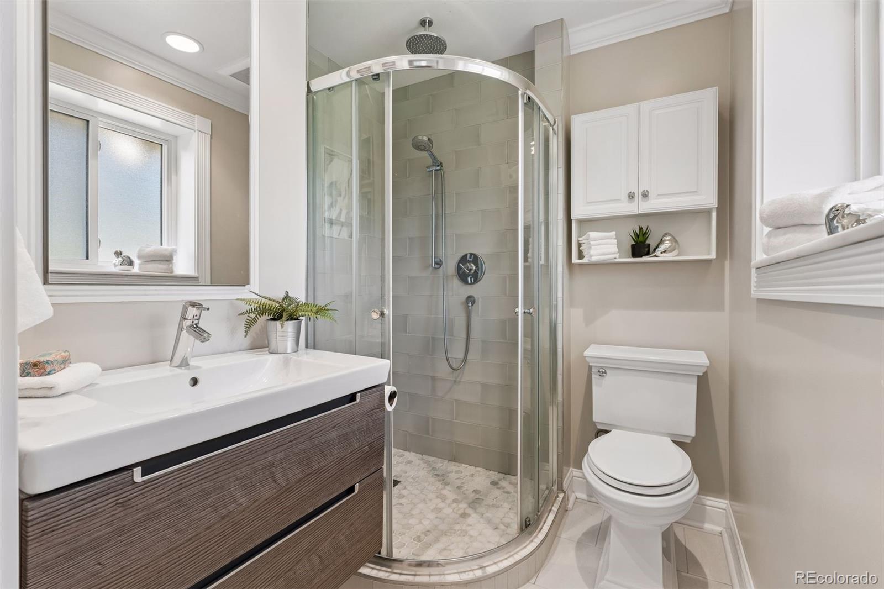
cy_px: 294
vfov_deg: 70.4
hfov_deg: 93.3
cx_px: 442
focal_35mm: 17
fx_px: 417
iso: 400
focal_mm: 17
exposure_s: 1/15
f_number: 9
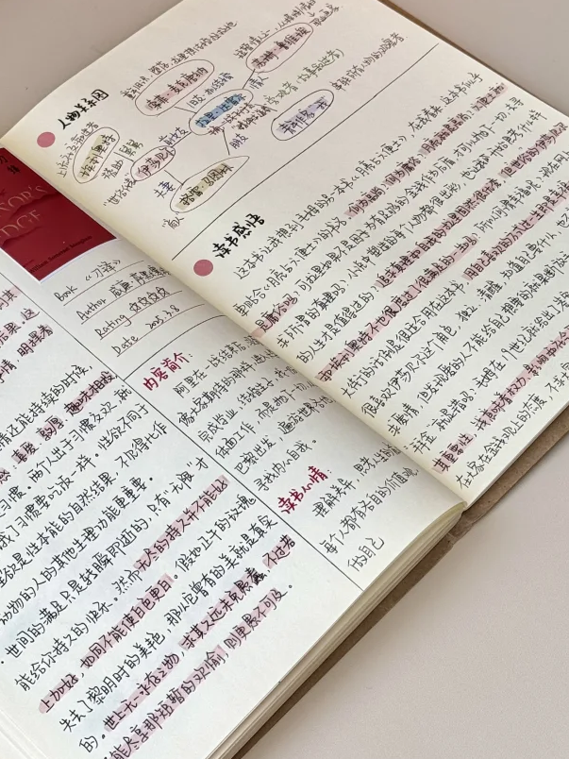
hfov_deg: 17.1
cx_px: 179
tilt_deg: -48.7
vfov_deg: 22.5
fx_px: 1885
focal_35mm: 86
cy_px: 154
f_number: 1.78
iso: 64
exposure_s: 1/390
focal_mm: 6.76
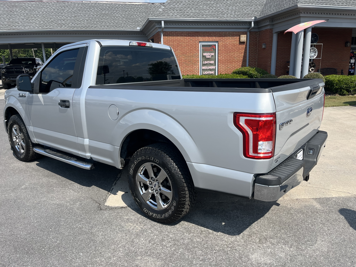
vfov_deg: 53.1
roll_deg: +1.4
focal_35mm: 26
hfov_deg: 67.3
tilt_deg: -15.1
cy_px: 134
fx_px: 267
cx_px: 178
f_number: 1.6
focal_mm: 5.1
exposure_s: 1/3049
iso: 50
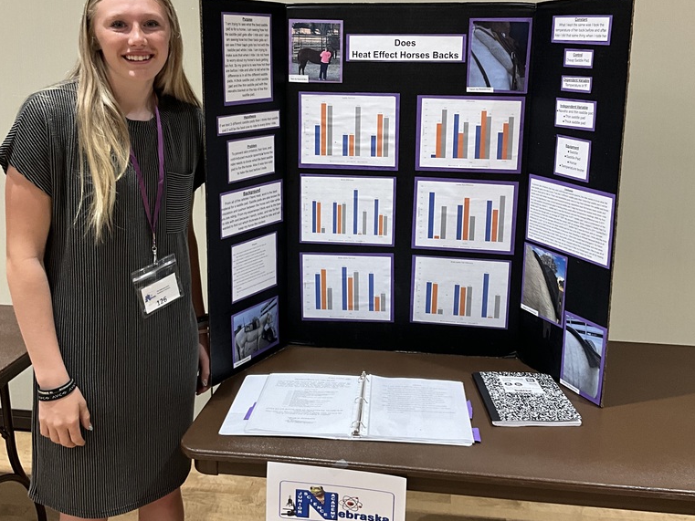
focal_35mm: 39
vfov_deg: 36.6
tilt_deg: -10.4
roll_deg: -1.4
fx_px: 783
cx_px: 348
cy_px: 200
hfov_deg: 47.9
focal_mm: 3
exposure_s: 1/60
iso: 80
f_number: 1.8
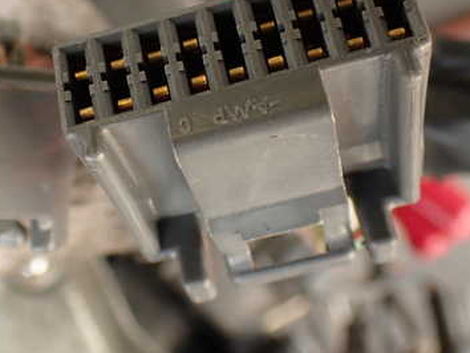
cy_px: 104
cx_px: 113
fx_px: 829
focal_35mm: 61
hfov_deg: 31.1
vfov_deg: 23.9
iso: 100
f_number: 2.5
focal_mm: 6.37
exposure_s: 1/80
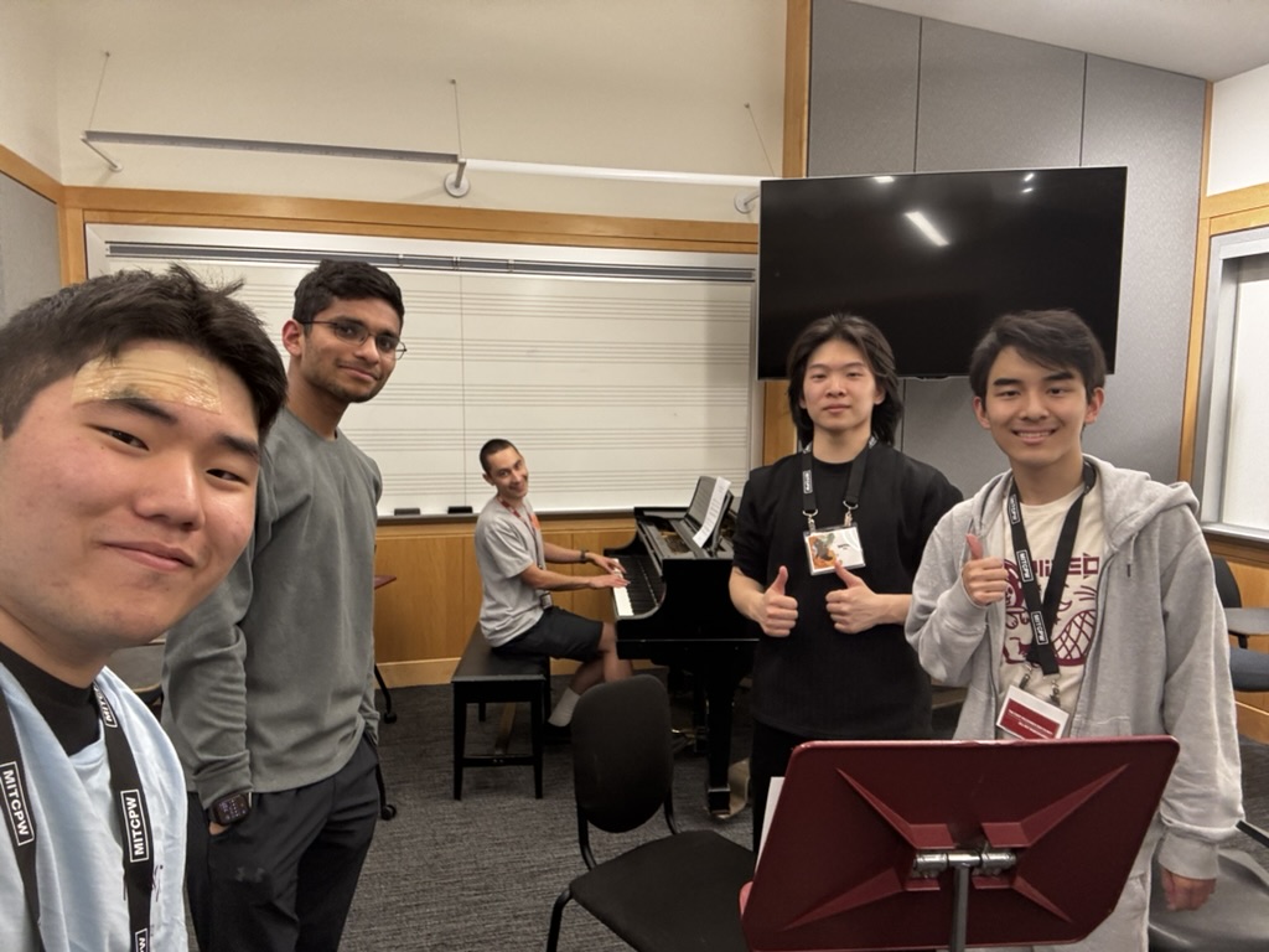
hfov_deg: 73.9
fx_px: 843
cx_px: 634
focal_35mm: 23
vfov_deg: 58.9
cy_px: 476
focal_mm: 2.69
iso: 160
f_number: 1.9
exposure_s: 1/54
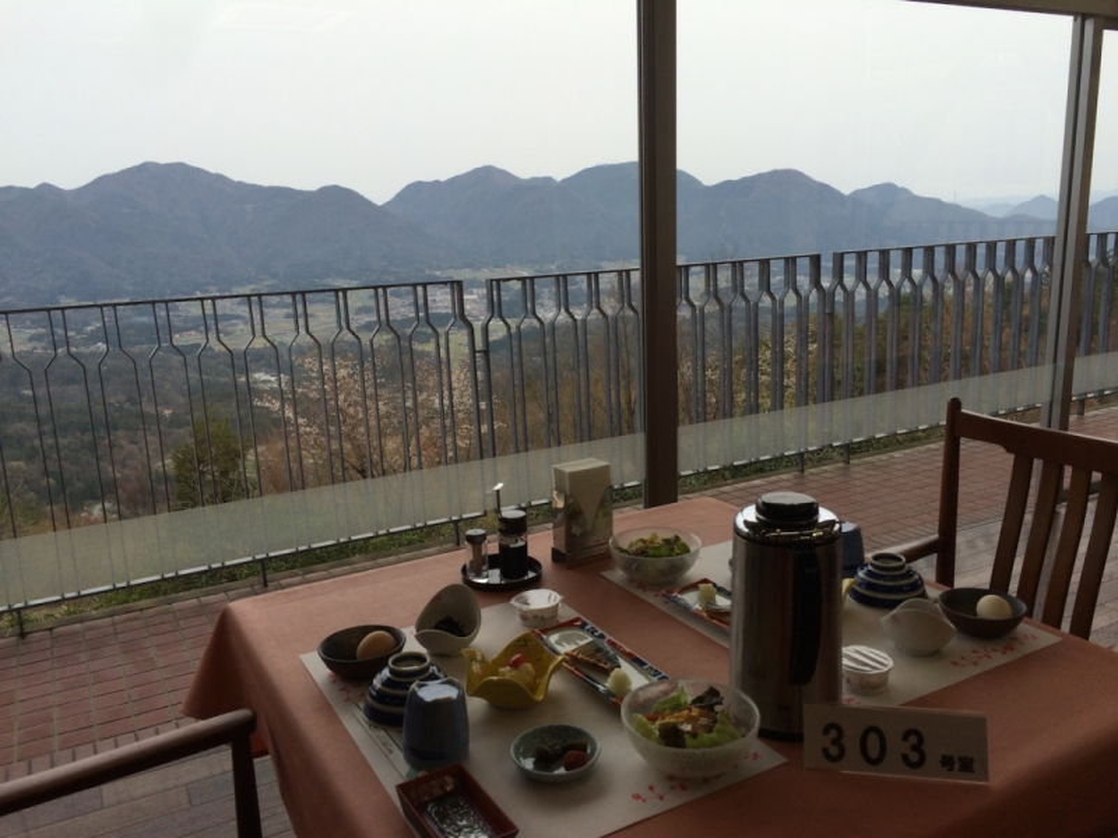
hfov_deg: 61.7
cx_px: 559
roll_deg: +0.9
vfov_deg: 48.2
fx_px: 937
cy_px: 419
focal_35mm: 29
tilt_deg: -12.5
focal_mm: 4.15
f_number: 2.2
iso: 32
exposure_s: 1/604
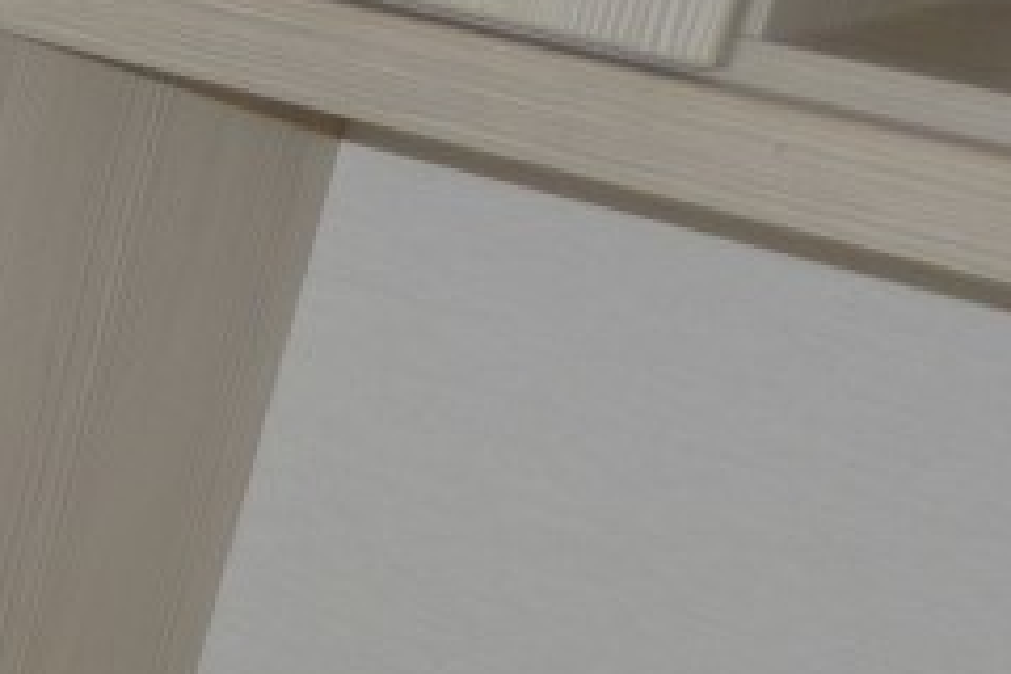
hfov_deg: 14.4
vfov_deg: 10.4
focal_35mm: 115
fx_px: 3229
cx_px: -1102
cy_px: 1580
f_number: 2
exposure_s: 1/60
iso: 100
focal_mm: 5.1
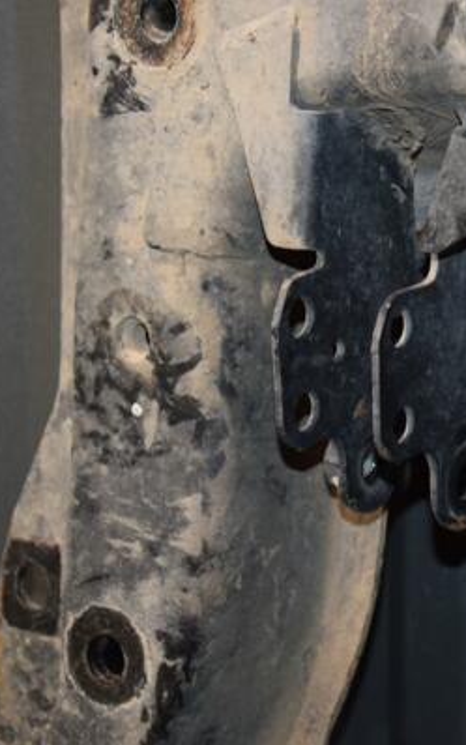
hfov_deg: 12.5
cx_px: 459
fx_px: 2107
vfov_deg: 20.0
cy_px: 372
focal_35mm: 104
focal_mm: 45
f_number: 4.8
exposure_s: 1/60
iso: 800
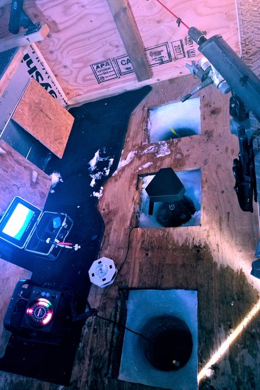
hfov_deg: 43.5
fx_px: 325
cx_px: 111
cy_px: 200
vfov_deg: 61.9
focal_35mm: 30
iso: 400
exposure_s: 1/15
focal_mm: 4.71
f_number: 1.8
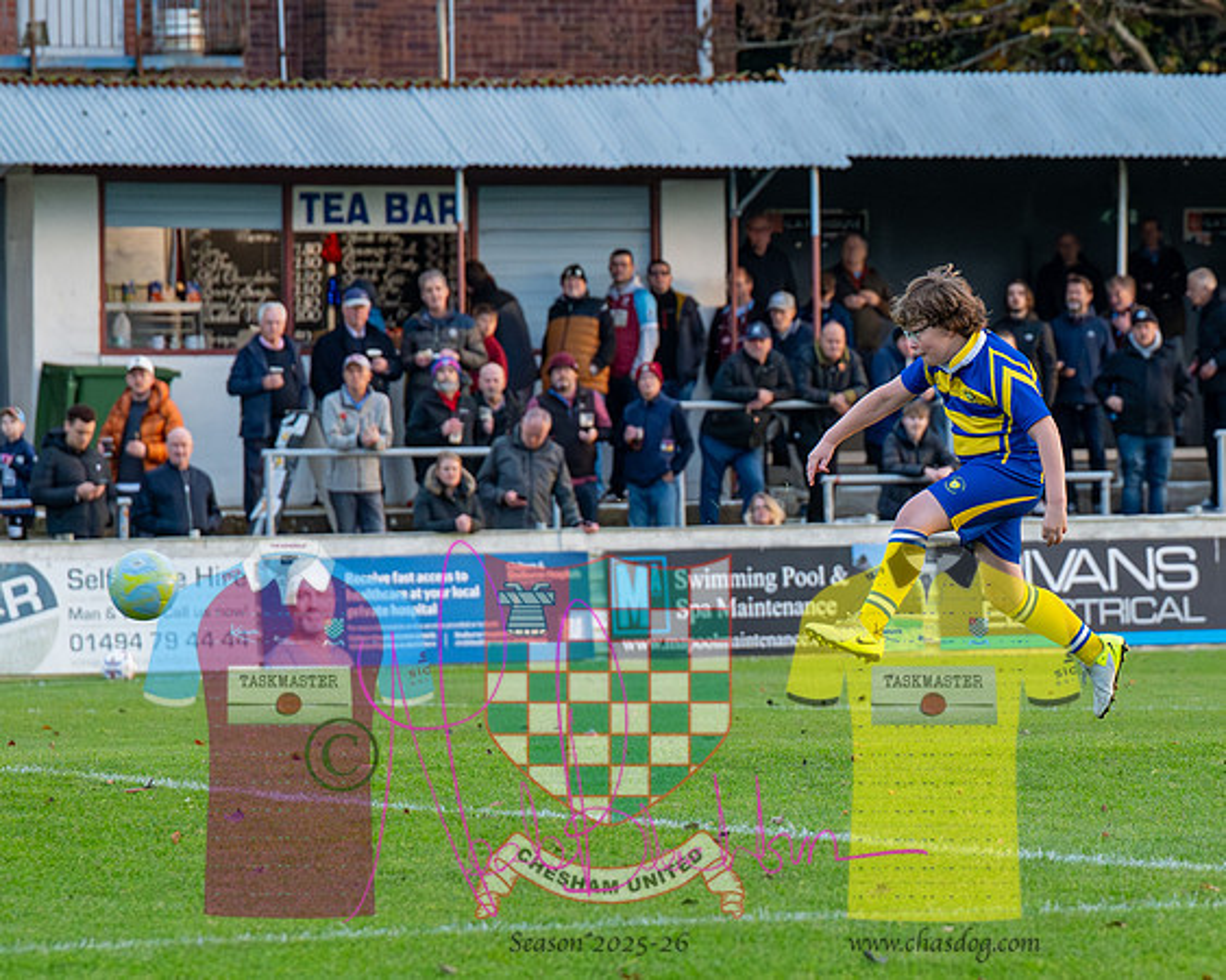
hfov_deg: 6.6
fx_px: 10602
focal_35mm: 292
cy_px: 508
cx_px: 797
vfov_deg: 5.3
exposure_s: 1/1000
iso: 4000
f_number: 4
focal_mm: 110
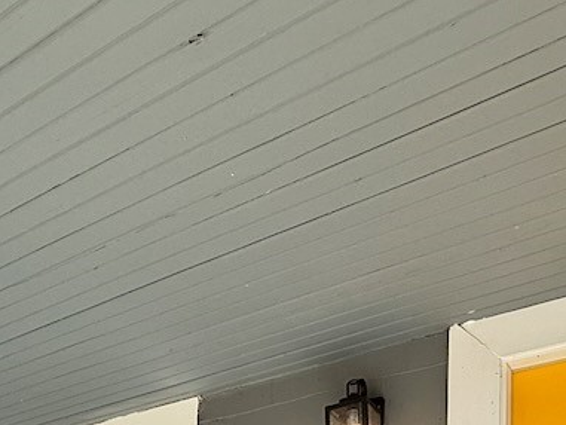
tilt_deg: +1.0
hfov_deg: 40.1
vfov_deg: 22.9
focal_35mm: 47
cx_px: 212
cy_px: 688
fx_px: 769
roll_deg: -1.2
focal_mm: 2.22
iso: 64
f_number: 2.2
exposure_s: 1/191
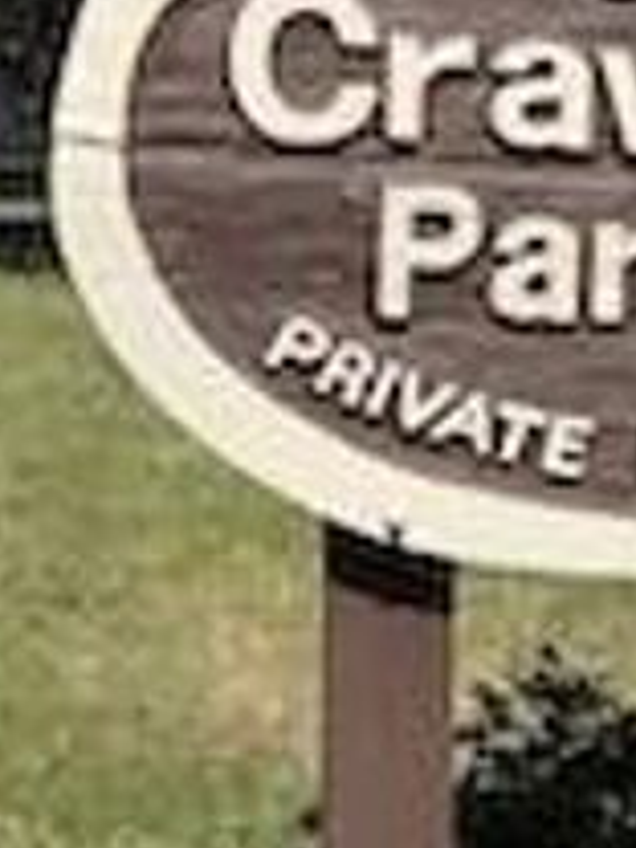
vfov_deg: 25.3
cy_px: 349
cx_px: 746
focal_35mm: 77
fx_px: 1886
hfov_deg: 18.2
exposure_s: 1/6711
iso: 80
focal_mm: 6.76
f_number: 1.78
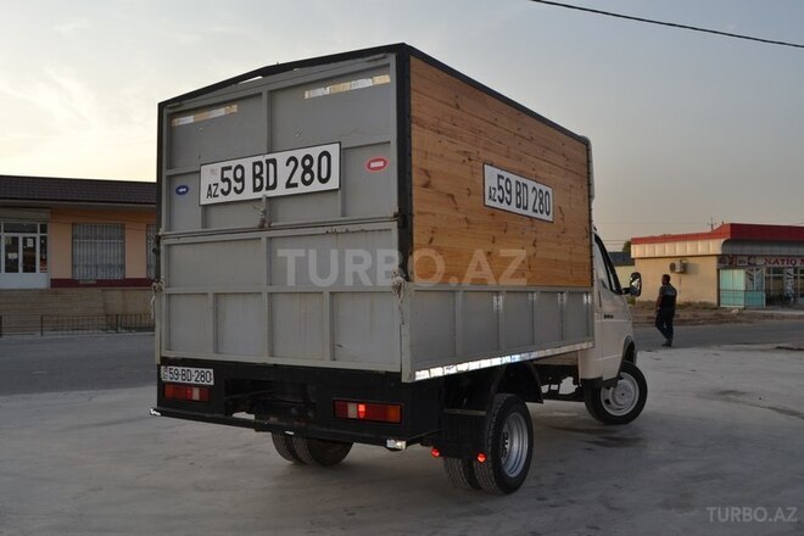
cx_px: 402
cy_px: 268
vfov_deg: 40.0
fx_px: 737
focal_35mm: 33
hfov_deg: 57.2
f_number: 5.6
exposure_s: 1/200
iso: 100
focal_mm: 22
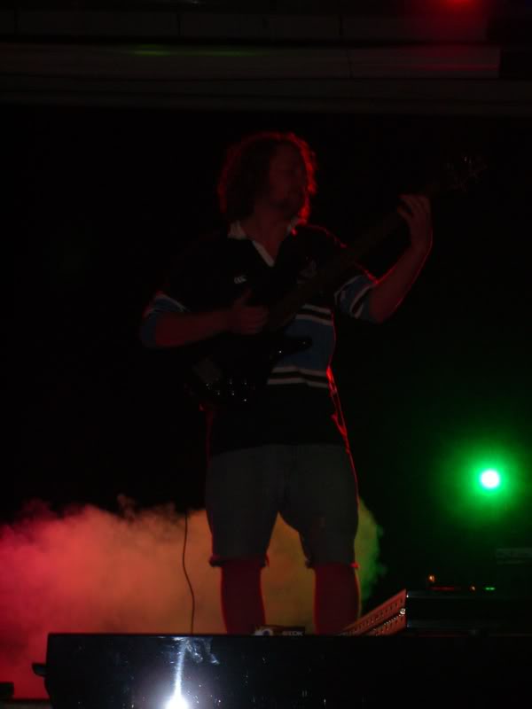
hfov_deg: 14.1
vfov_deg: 18.7
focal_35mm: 105
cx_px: 266
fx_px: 2152
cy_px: 354
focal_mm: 17.4
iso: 200
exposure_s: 1/60
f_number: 4.8
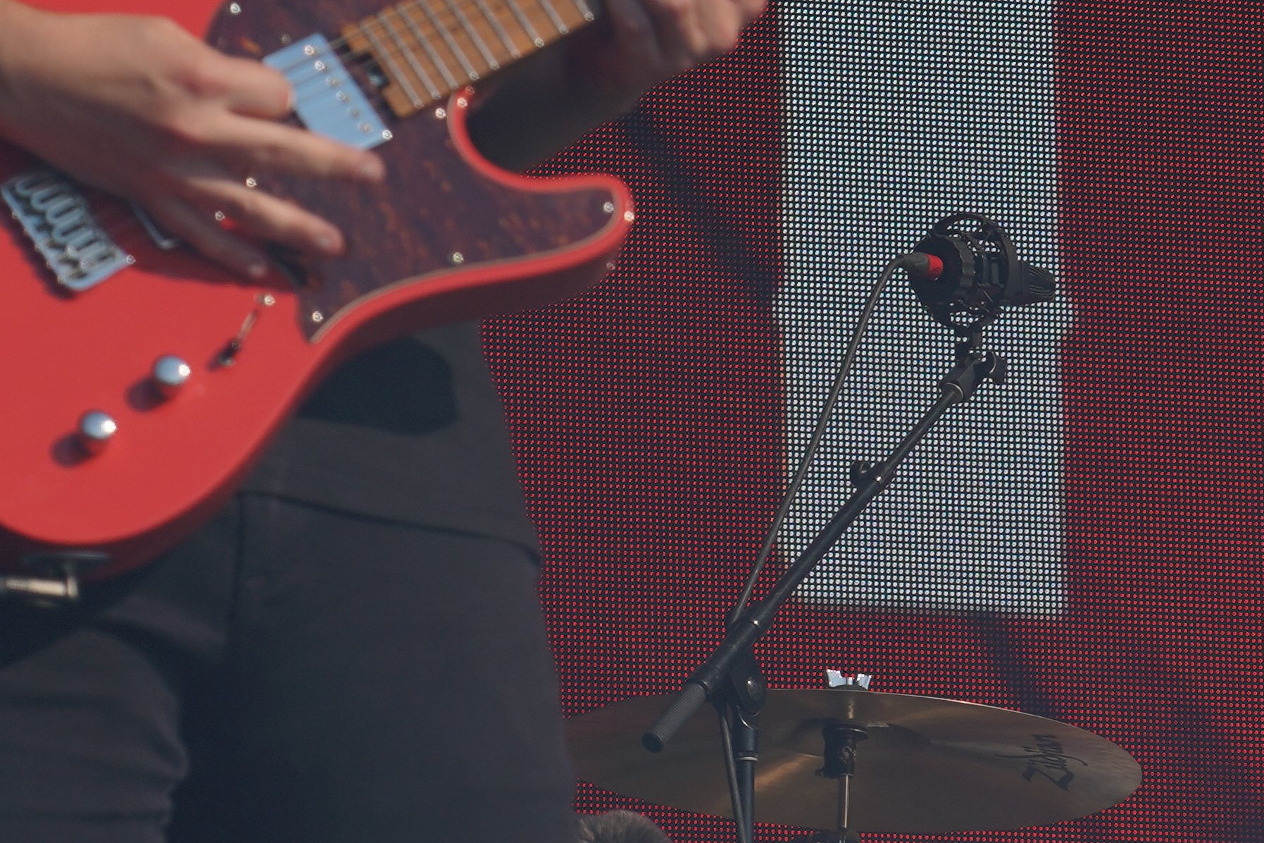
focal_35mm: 351
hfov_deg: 5.8
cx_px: 1787
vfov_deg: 3.9
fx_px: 12324
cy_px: 628
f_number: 8
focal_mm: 105
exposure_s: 1/640
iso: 100
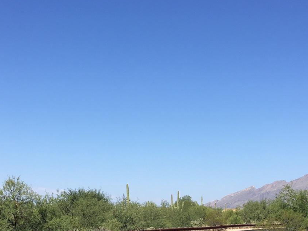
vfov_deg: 20.3
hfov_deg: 28.2
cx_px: 161
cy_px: 254
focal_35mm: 69
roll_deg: -1.8
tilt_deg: -2.4
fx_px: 614
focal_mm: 4.15
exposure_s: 1/1709
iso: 25
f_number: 2.2
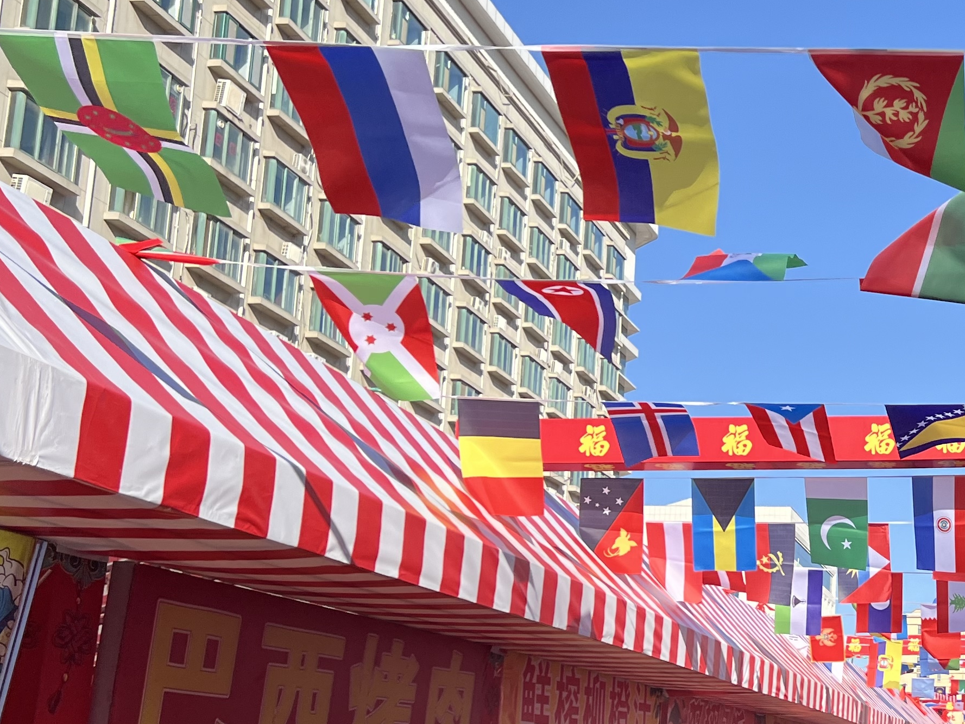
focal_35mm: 59
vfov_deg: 24.7
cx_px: 994
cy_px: 493
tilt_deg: +12.1
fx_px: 1645
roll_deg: -1.1
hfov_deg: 30.1
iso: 50
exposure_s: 1/2762
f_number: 1.5
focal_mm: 5.7
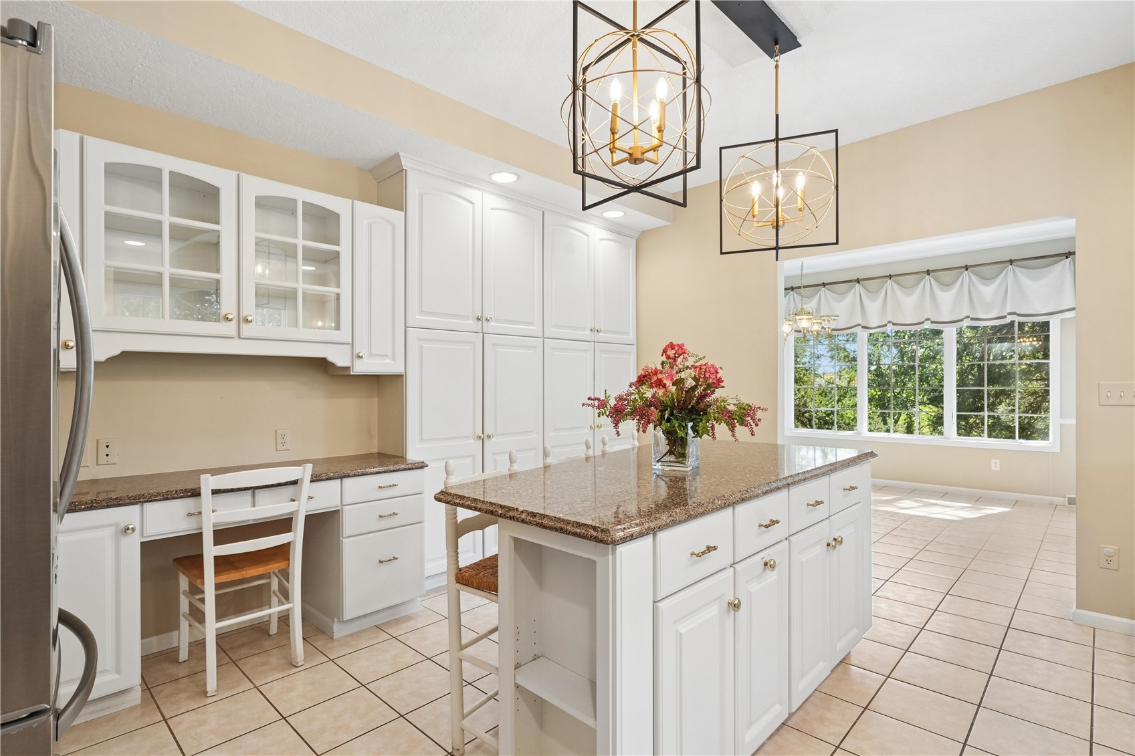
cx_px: 568
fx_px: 536
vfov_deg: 70.4
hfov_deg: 93.3
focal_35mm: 17
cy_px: 378
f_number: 9
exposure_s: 1/50
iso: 500
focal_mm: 17
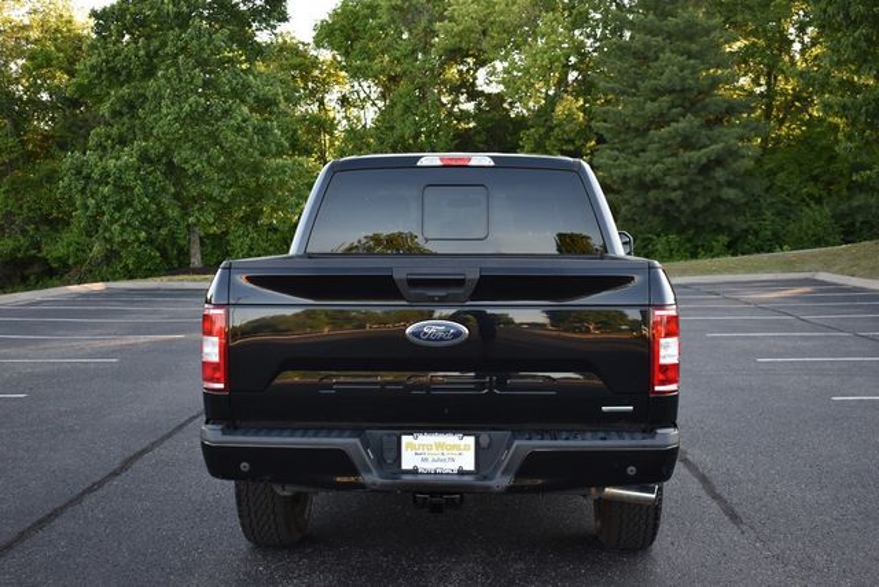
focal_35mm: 45
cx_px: 440
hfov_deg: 43.6
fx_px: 1099
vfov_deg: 29.9
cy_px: 294
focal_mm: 30
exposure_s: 1/250
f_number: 4.2
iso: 500
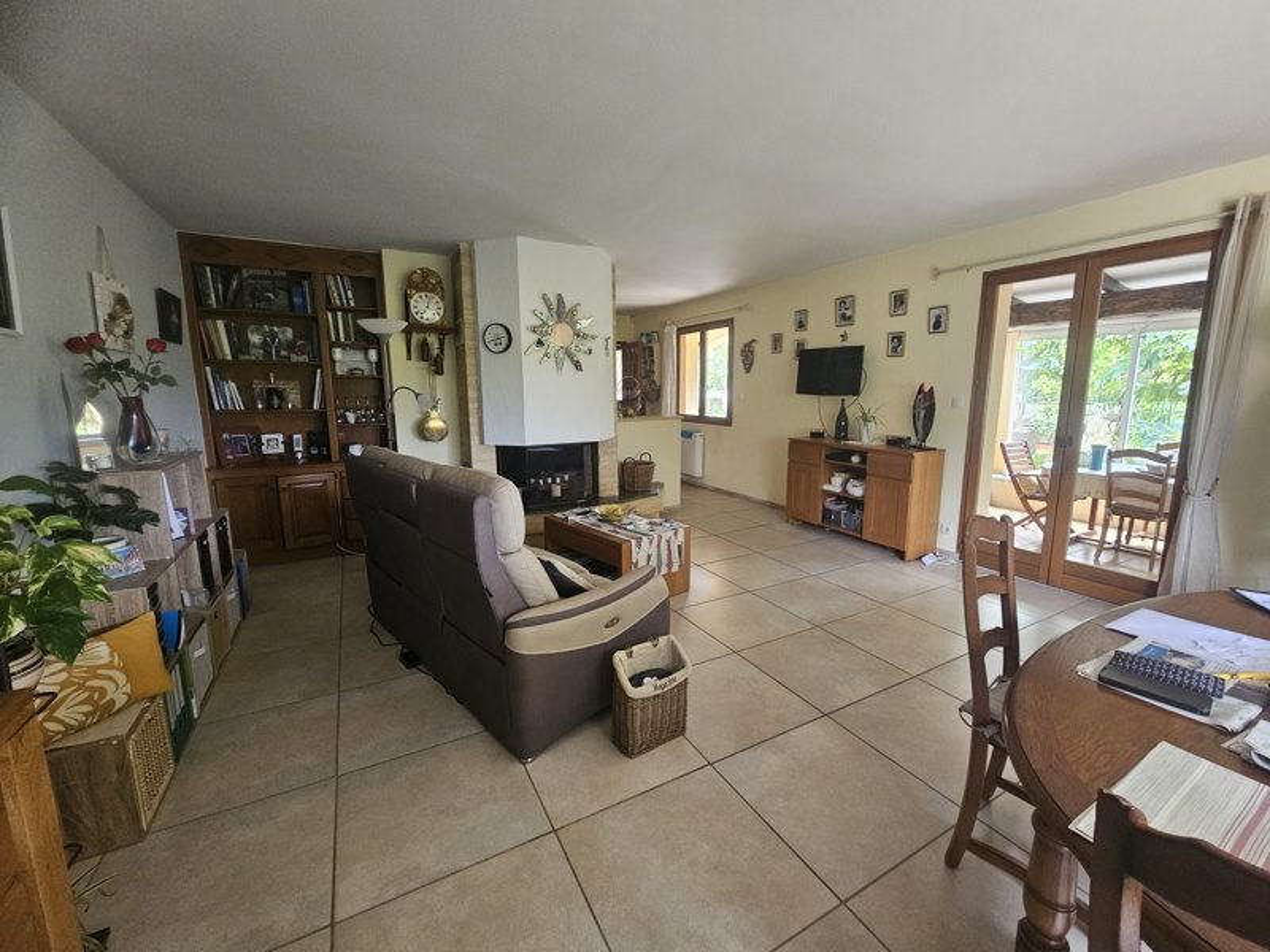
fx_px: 477
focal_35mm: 13
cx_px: 635
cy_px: 476
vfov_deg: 89.9
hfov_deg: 106.2
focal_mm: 2.2
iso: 320
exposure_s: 1/33.3
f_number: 2.2
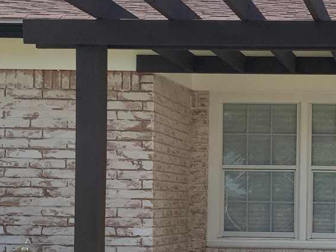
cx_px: 341
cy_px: 208
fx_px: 1009
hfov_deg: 18.4
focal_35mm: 104
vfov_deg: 14.1
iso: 16
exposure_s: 1/1412
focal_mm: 3
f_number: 1.8
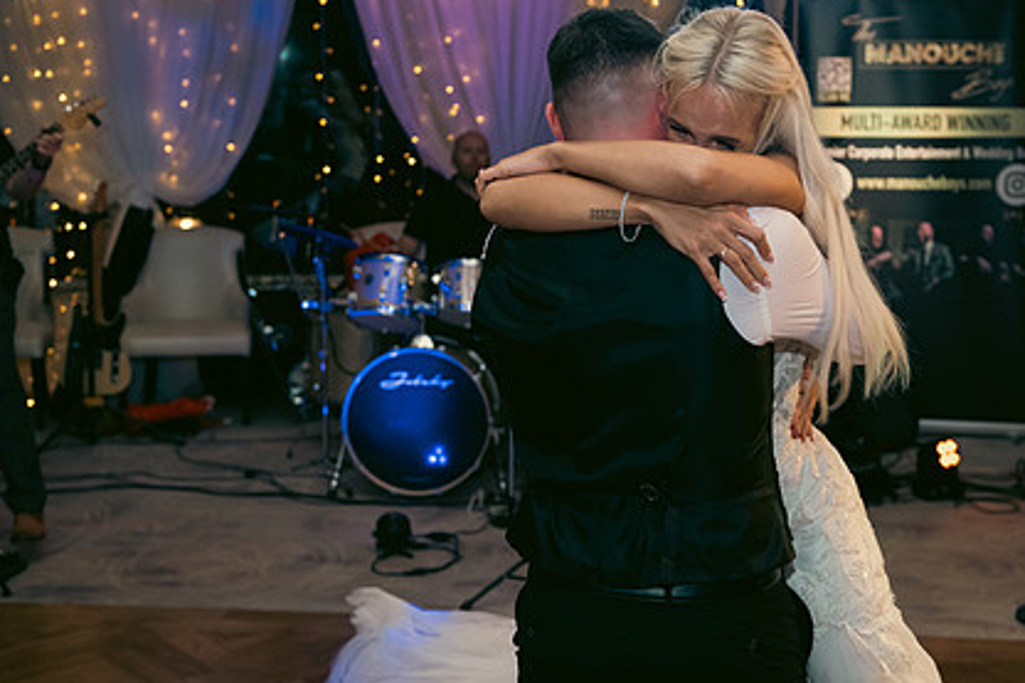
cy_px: 302
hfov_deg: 37.4
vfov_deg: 25.5
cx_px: 599
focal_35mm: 53
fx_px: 1508
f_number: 3.5
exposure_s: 1/160
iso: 640
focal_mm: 38
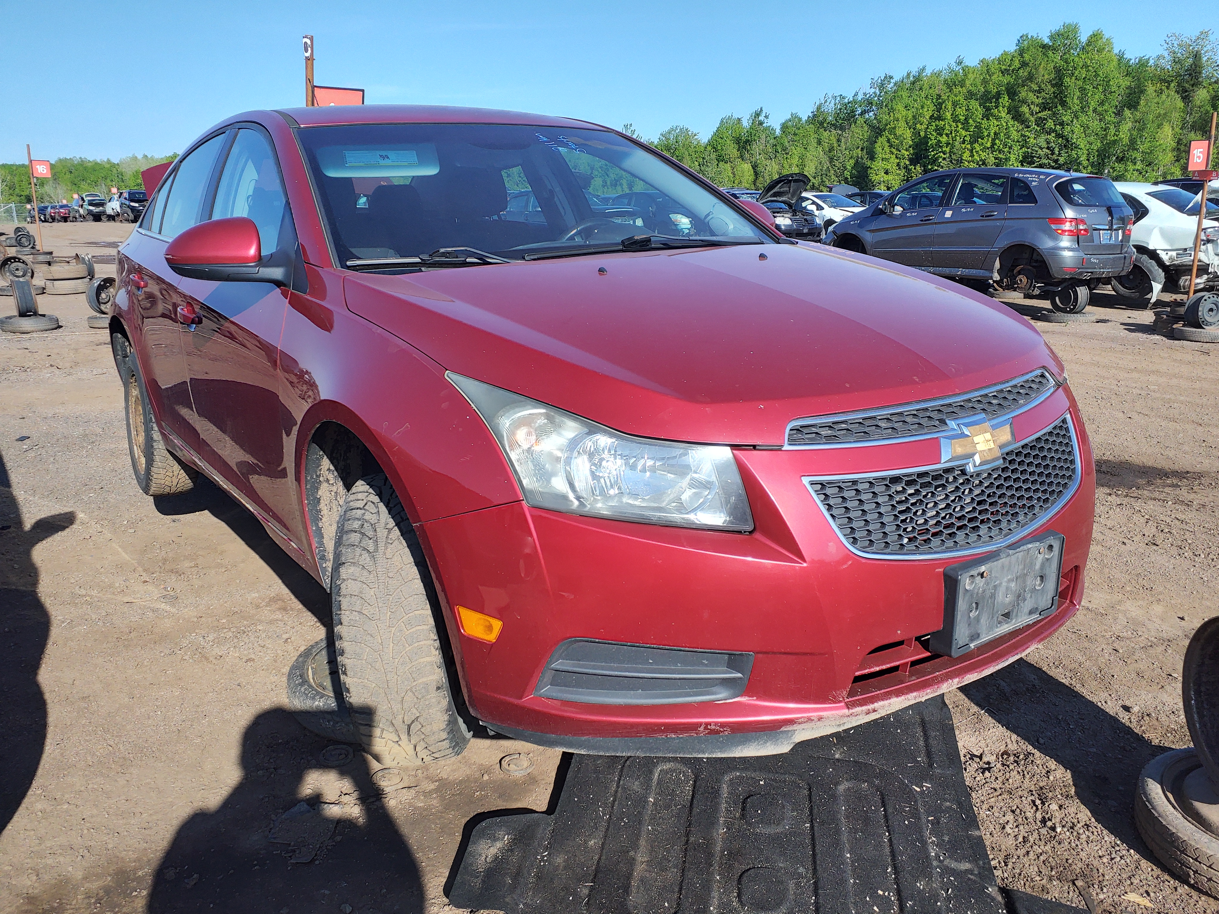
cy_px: 457
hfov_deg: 67.3
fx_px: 916
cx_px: 610
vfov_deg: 53.1
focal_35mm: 26
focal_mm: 3.58
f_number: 1.9
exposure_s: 1/532
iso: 40
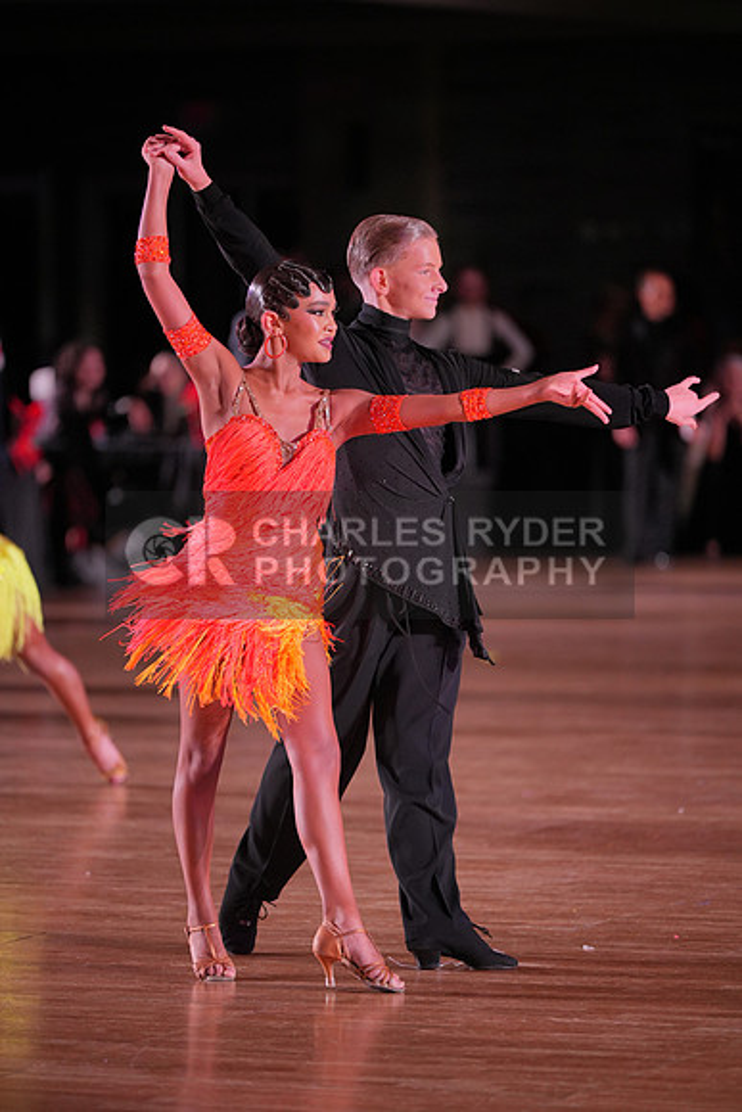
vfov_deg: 10.6
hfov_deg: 7.1
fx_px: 5994
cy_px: 556
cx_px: 371
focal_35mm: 194
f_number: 2.8
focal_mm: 194
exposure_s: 1/400
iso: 1250
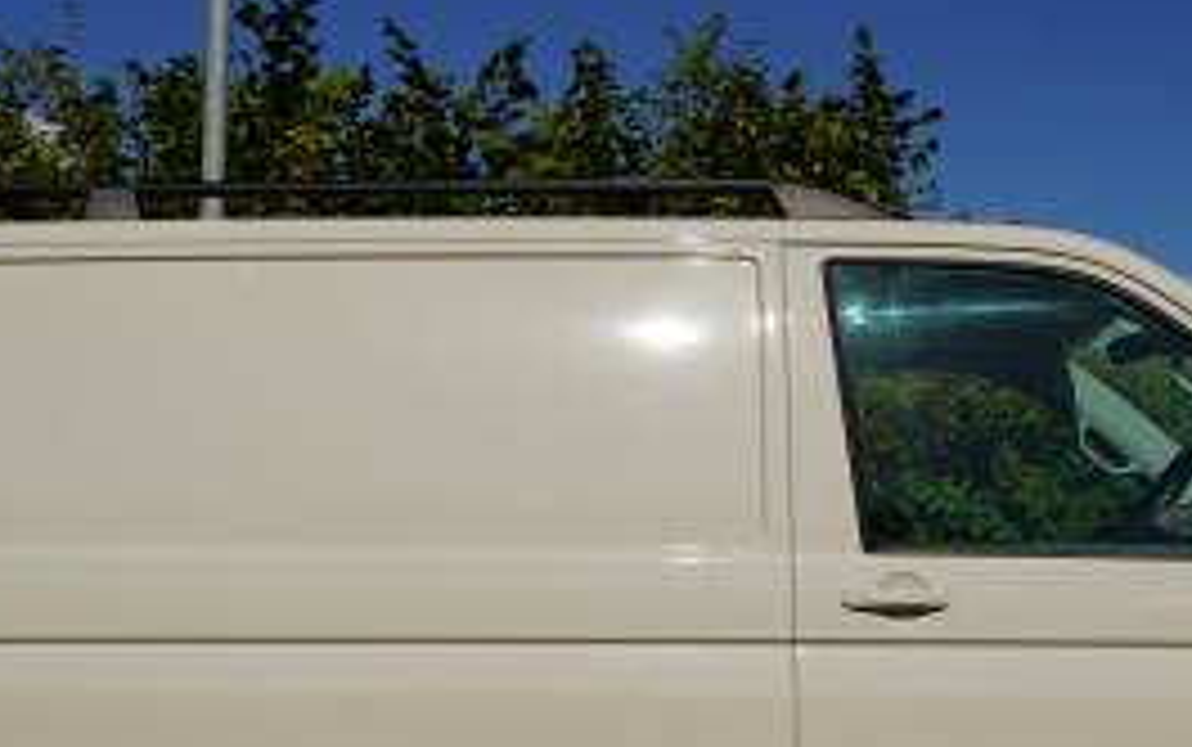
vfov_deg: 13.3
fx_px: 3177
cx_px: 661
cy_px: 648
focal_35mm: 98
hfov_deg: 21.2
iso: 100
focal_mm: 39.7
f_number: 5
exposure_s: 1/800
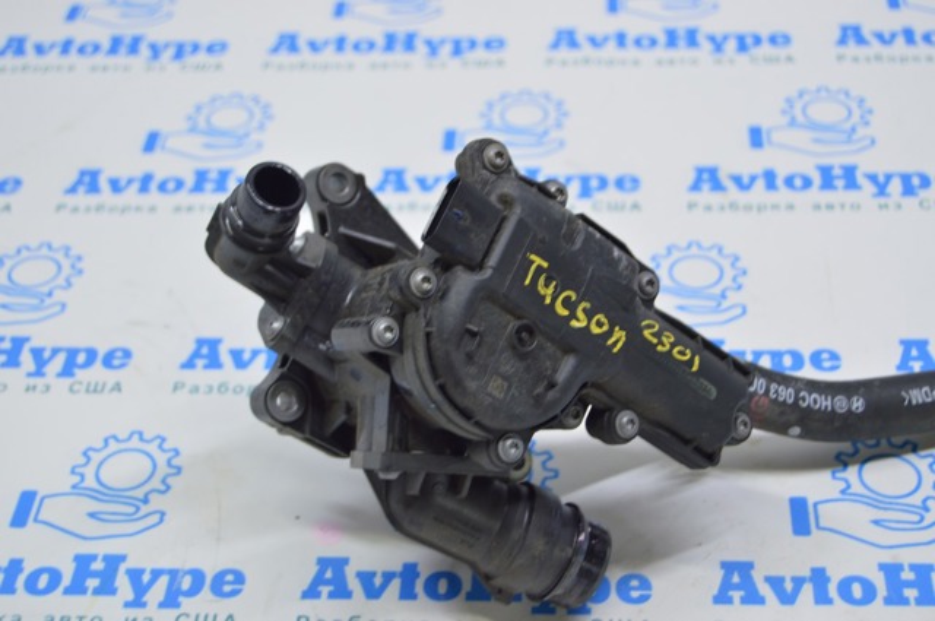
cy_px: 310
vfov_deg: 21.5
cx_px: 468
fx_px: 1634
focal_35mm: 63
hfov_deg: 31.9
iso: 400
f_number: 5.6
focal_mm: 42
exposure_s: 1/20
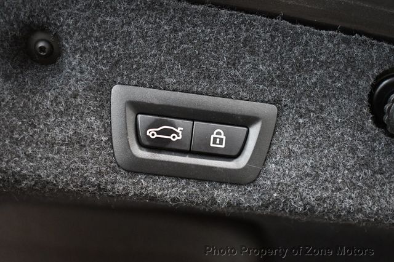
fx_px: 569
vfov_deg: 26.0
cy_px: 131
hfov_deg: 38.2
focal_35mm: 52
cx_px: 197
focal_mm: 35
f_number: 4.5
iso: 4000
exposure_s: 1/60
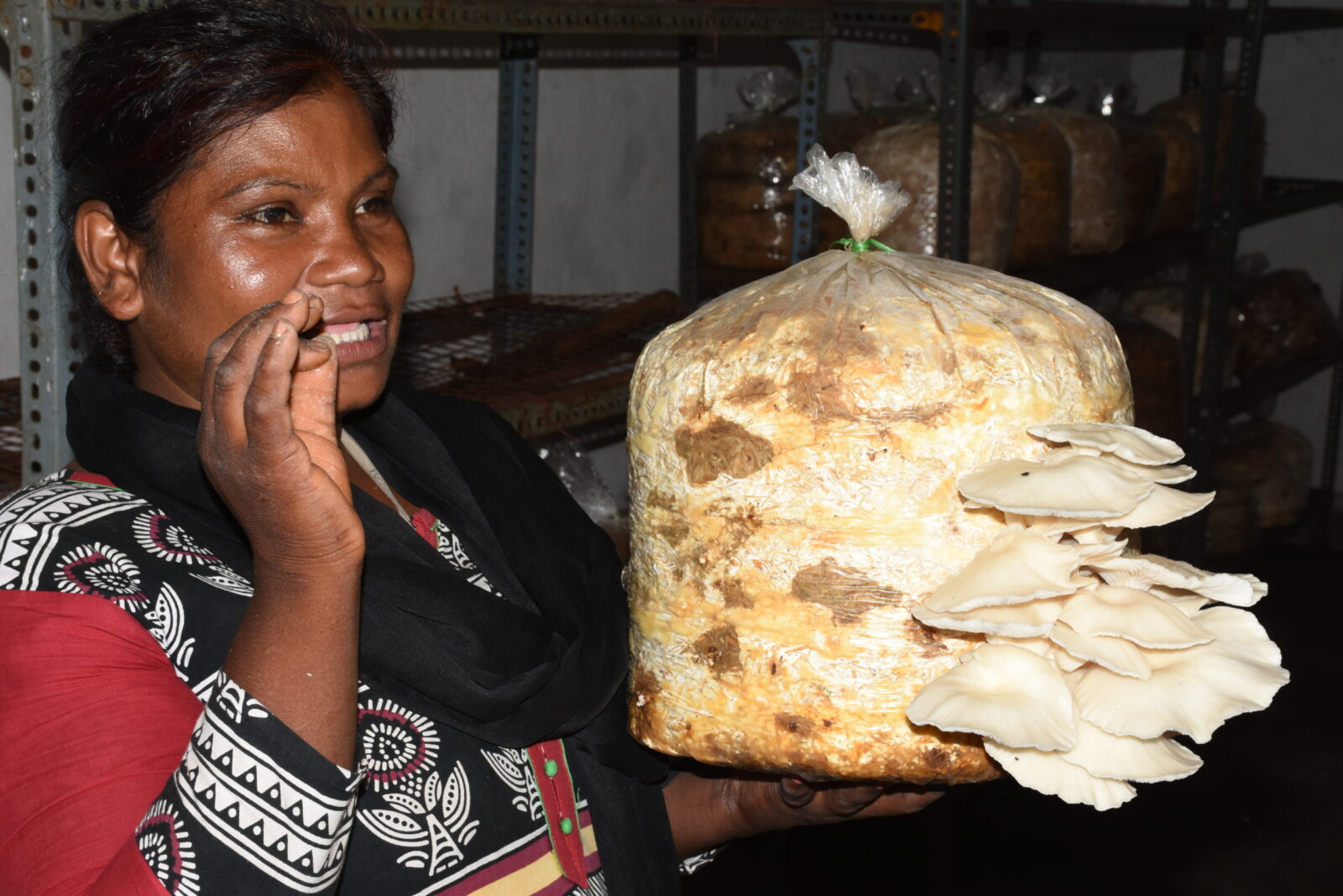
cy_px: 448
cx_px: 672
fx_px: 2350
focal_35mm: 63
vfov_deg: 21.6
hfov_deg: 31.9
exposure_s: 1/160
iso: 400
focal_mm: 42
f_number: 10
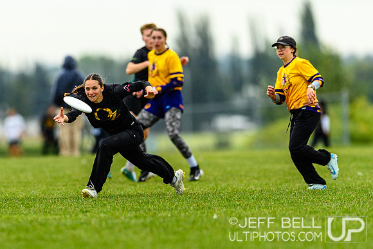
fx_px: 7138
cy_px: 153
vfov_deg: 2.0
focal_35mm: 689
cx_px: 100
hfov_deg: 3.0
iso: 250
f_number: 3.2
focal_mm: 400
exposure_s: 1/1250
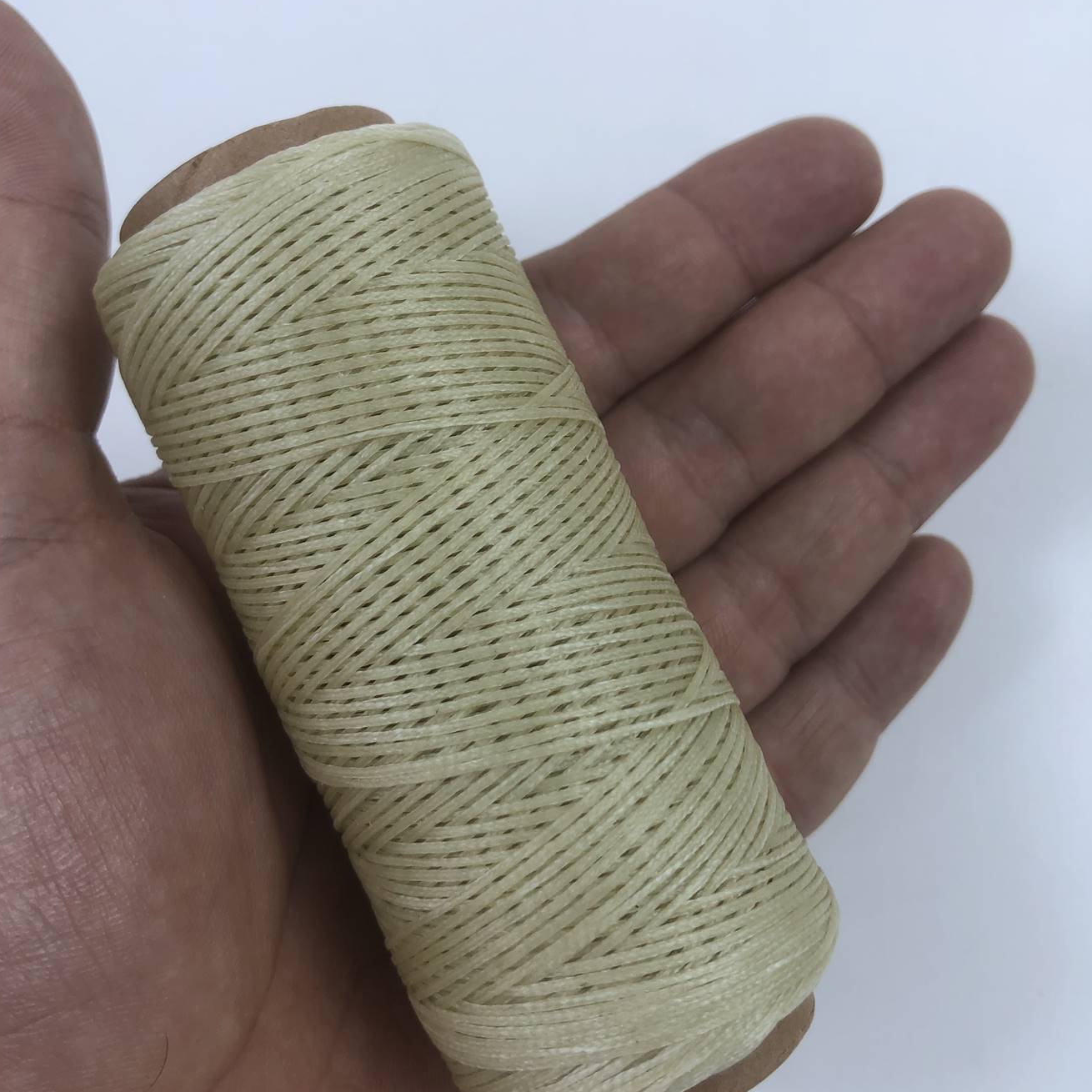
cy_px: 515
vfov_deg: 48.4
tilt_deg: -57.5
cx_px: 538
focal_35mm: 34
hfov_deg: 48.4
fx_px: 1213
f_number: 1.8
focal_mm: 3.99
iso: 20
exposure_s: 1/206
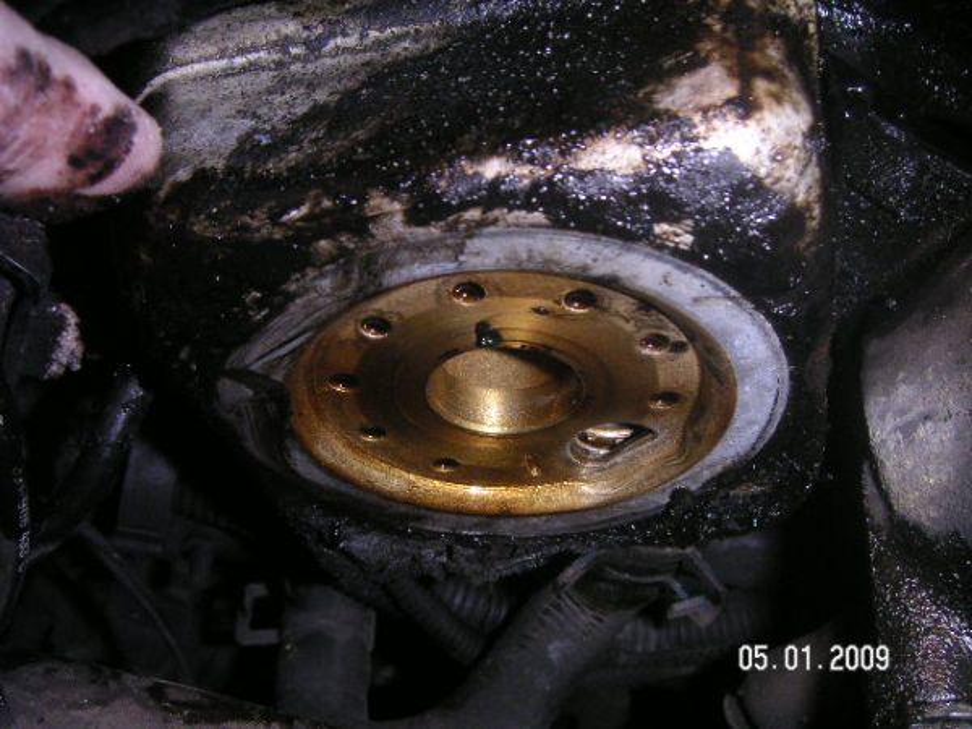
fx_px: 1067
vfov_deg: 37.7
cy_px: 364
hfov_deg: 49.0
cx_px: 486
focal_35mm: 38
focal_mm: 6
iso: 160
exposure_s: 1/45
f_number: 6.7
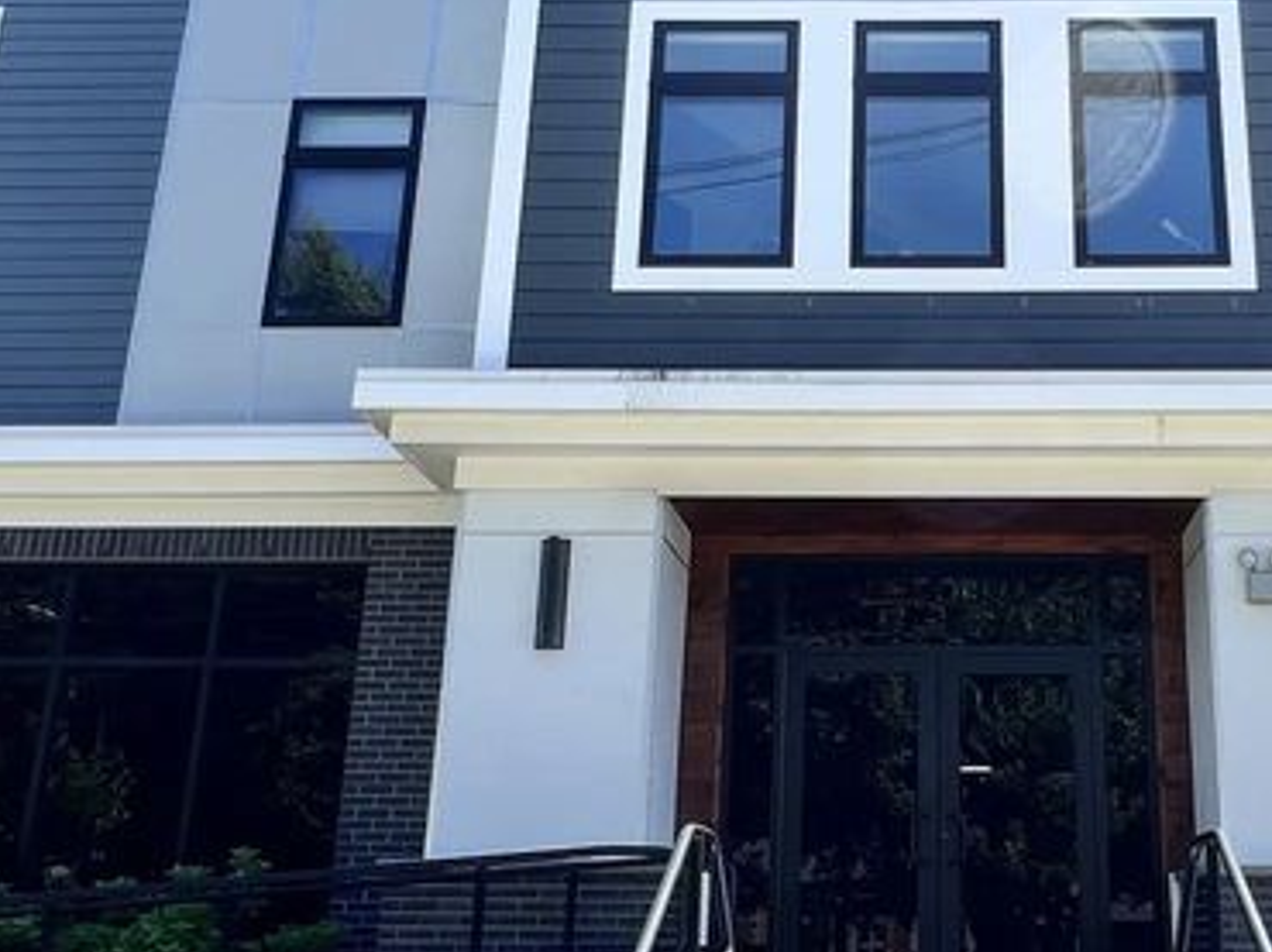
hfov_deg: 49.7
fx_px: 1322
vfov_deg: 39.5
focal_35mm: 36
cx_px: 921
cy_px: 540
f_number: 1.8
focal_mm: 1.57
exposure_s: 1/407
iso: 32
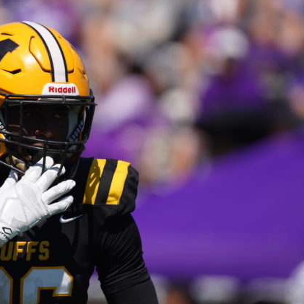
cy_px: 151
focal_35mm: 1132
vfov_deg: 1.5
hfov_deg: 1.5
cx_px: -10
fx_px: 11247
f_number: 6.3
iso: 320
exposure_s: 1/1600
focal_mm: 548
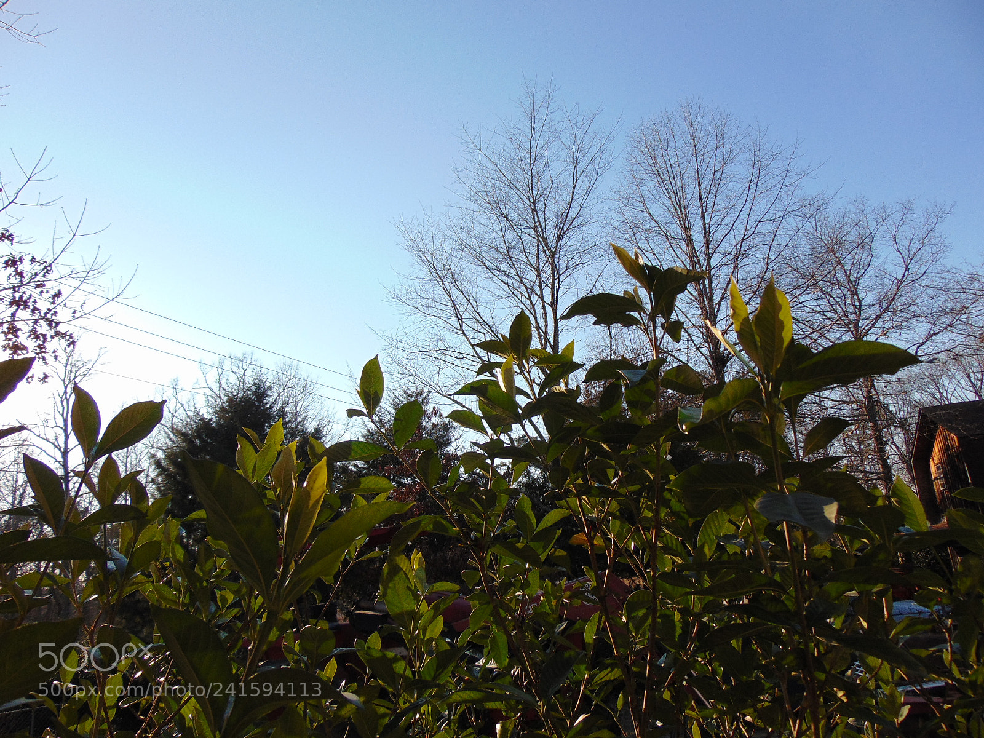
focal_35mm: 25
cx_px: 492
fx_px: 711
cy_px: 369
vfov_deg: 54.9
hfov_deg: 69.4
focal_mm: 4.5
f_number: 7.7
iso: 80
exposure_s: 1/1000
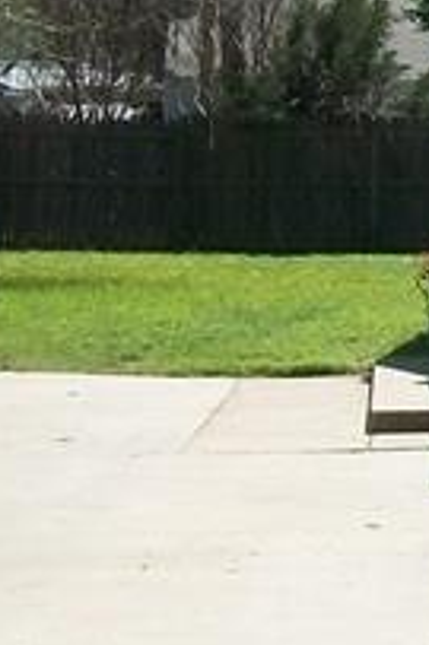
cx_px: 1033
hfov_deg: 7.6
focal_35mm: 168
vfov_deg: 12.1
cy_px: -3
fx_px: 3008
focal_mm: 5.7
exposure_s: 1/400
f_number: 5.5
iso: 80
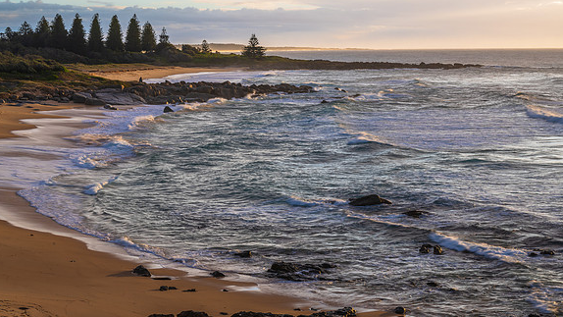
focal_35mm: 75
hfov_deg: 28.2
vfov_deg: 16.1
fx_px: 1120
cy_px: 146
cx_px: 280
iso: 31
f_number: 16
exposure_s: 1/8
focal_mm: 70
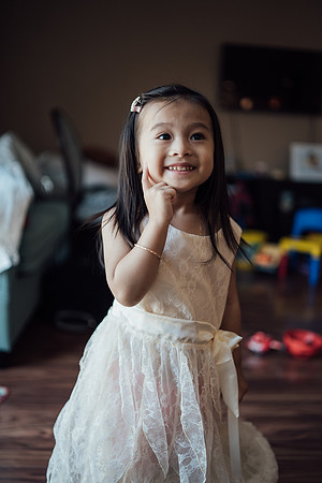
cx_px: 161
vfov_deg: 54.4
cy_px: 242
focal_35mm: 35
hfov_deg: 37.9
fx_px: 470
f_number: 1.4
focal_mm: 35
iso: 320
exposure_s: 1/400
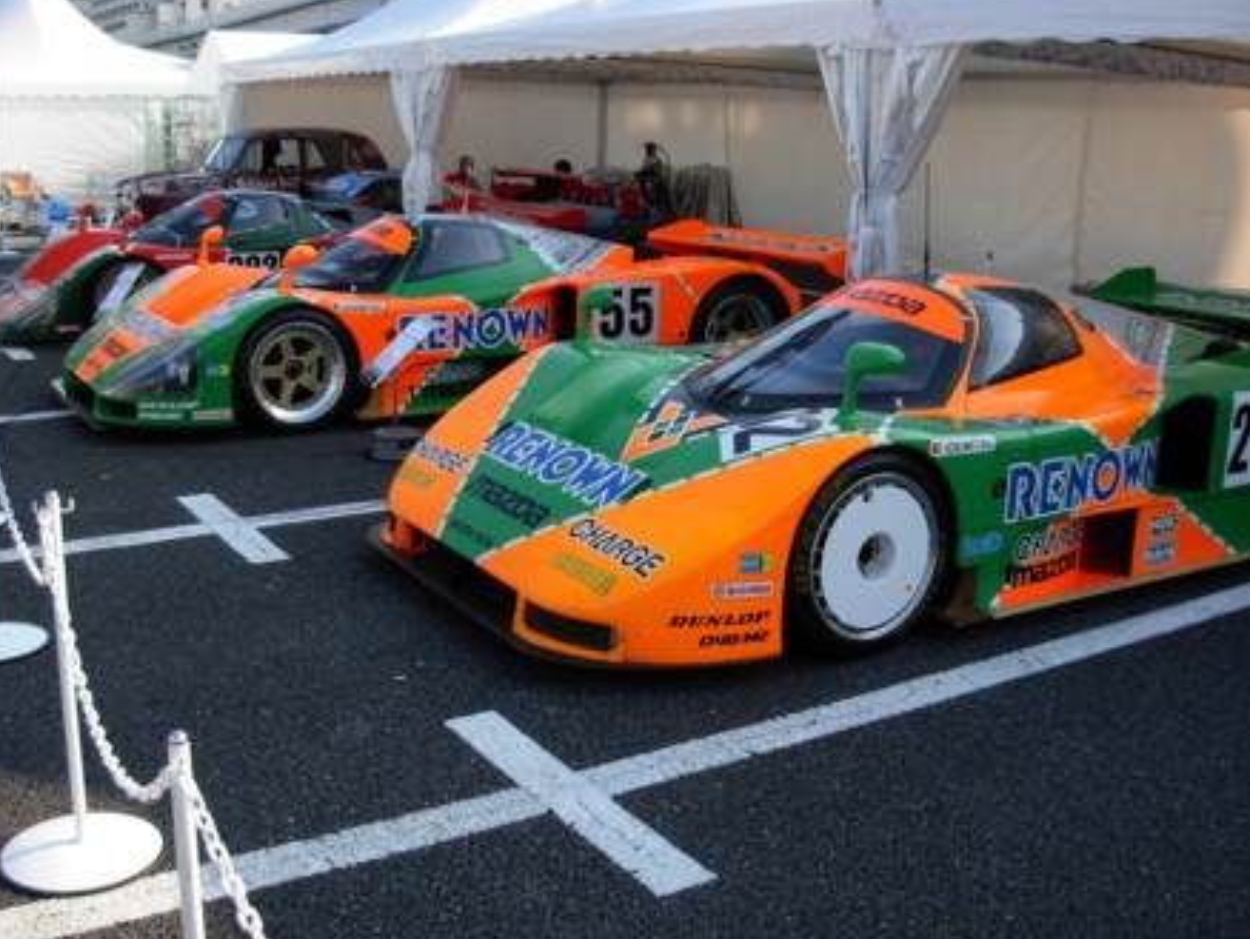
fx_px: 1409
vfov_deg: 36.9
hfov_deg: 47.8
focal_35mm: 39
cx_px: 611
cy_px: 462
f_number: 2.9
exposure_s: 1/497
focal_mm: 6.3
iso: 79
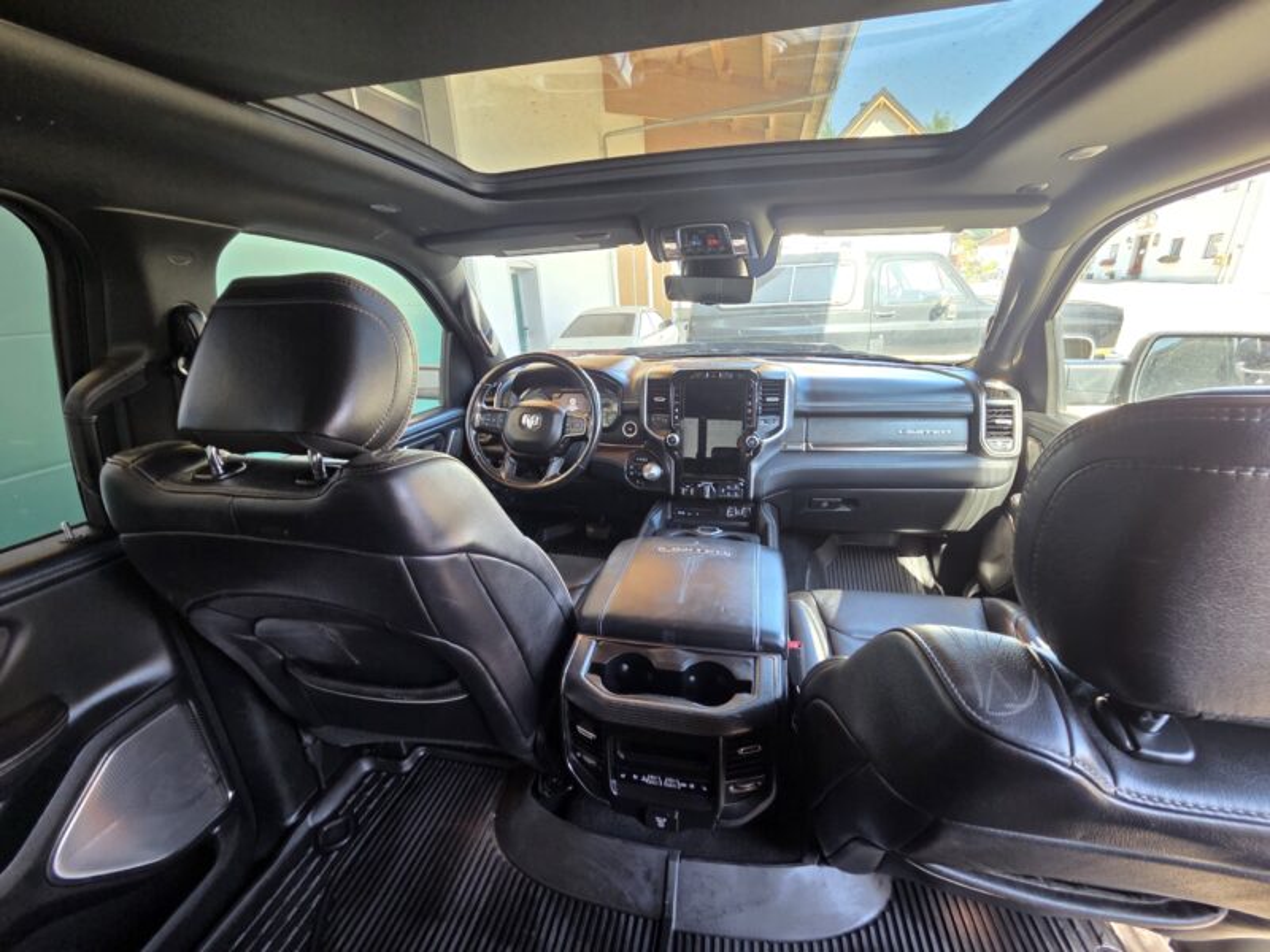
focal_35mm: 13
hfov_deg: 106.2
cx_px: 635
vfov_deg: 89.9
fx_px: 477
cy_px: 476
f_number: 2.2
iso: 160
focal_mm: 2.2
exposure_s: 1/50
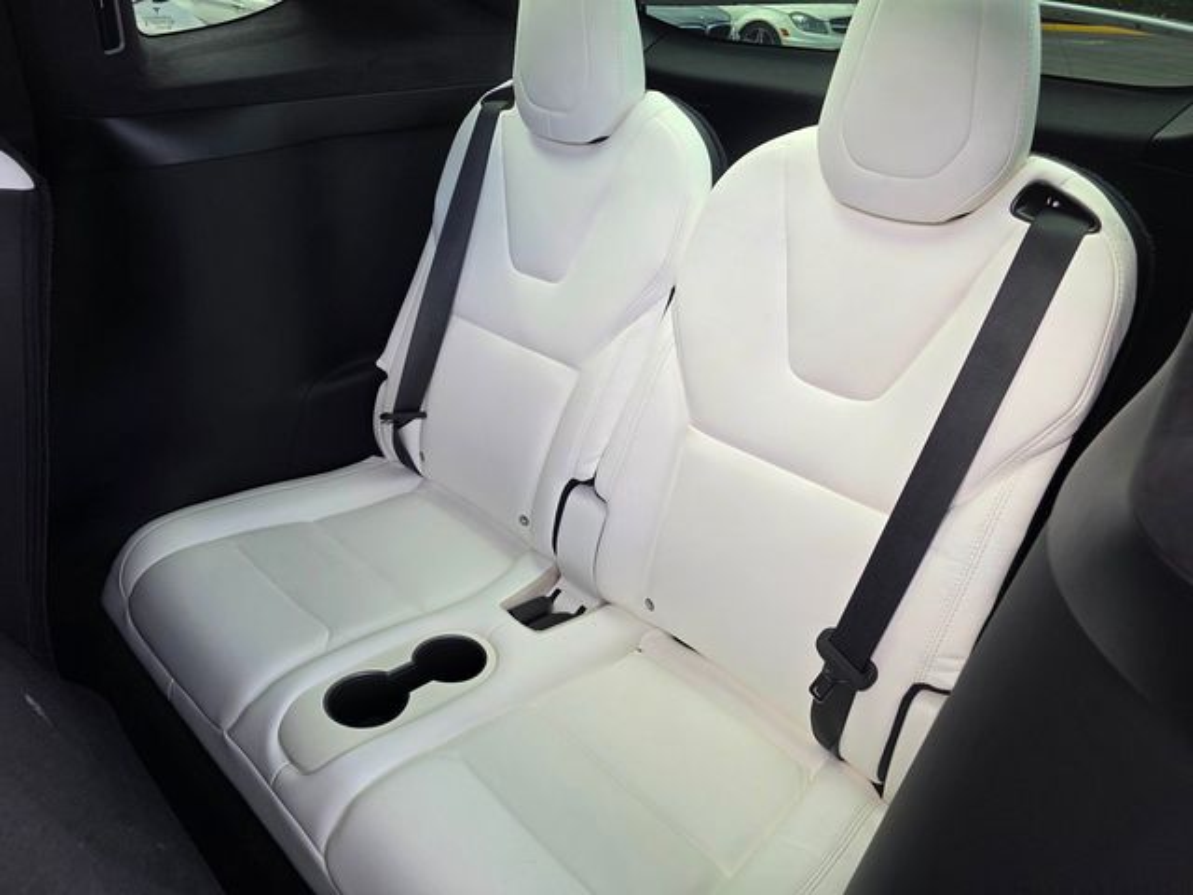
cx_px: 596
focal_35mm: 23
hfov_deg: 73.9
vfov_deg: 58.9
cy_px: 448
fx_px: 793
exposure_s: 1/180
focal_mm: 6.3
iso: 40
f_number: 1.7
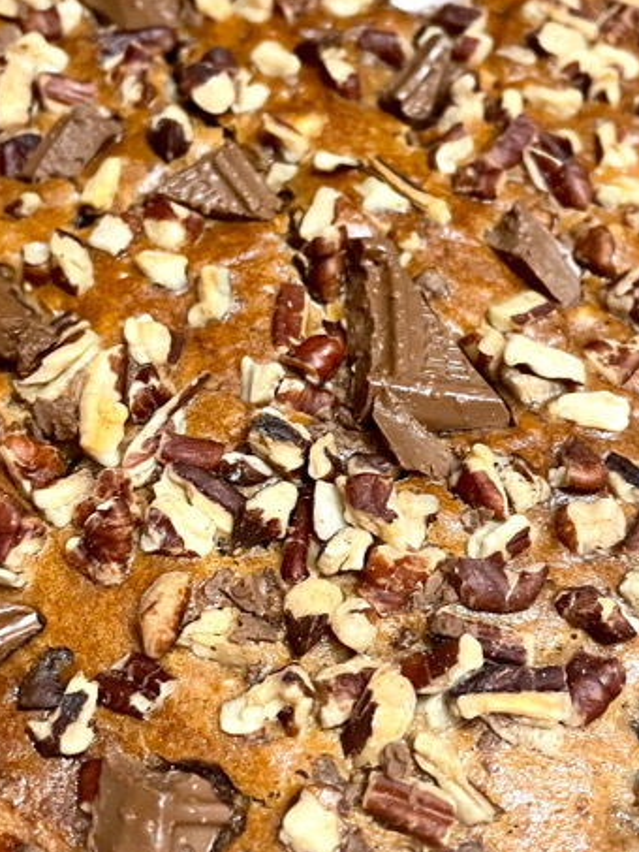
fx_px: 1205
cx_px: 383
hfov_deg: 29.6
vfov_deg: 38.9
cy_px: 388
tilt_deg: -51.2
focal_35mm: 49
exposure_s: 1/60
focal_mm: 4.2
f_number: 1.6
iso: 320
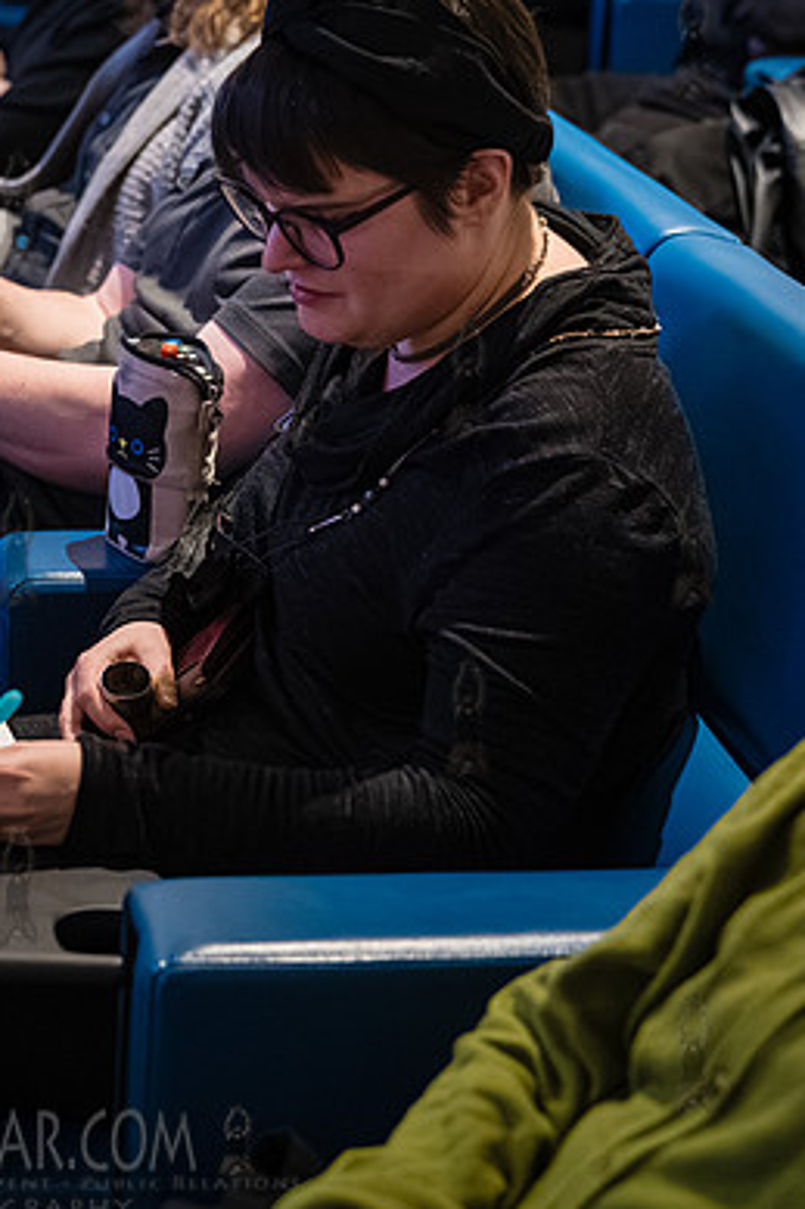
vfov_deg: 22.9
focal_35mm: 89
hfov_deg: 15.2
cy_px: 588
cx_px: 100
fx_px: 2988
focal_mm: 49
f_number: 2.8
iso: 8000
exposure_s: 1/160
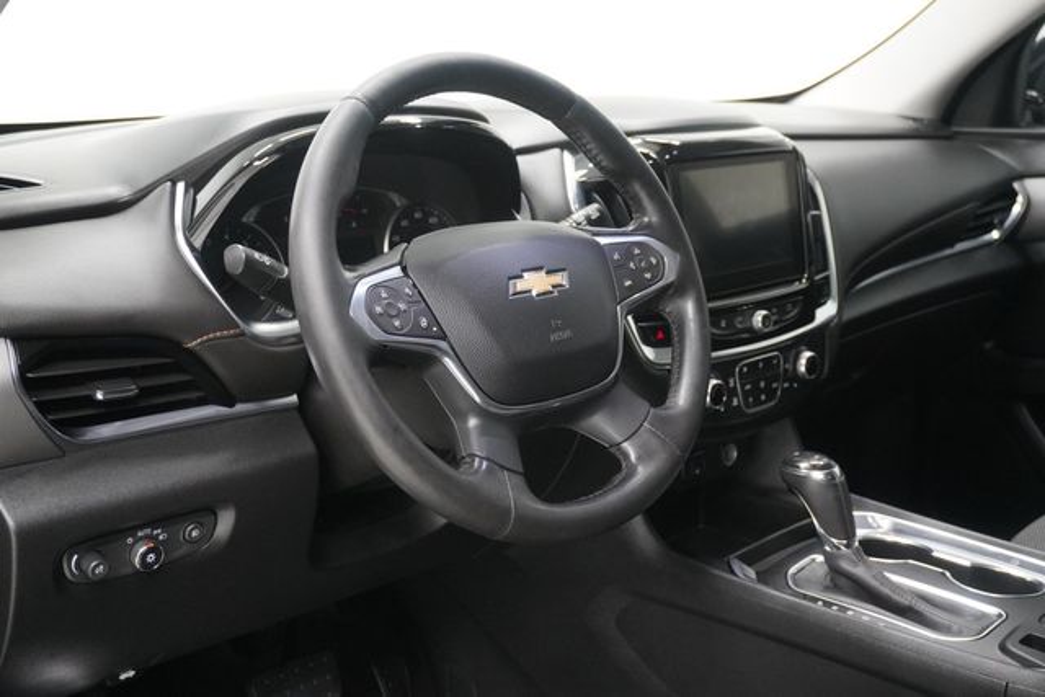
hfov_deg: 51.9
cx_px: 522
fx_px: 1074
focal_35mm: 37
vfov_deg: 36.0
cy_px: 348
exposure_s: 1/160
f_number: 4.5
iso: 3200
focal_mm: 25
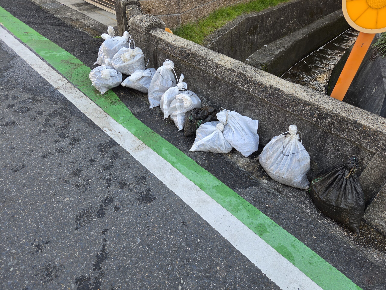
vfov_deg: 58.9
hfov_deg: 73.9
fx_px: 256
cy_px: 145
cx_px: 193
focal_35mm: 23
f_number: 1.8
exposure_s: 1/180
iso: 32
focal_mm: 5.4
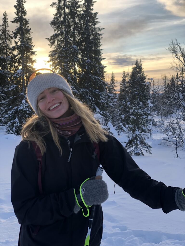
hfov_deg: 28.0
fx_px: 371
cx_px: 92
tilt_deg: -3.4
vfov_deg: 36.8
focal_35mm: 52
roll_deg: -1.9
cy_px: 123
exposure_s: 1/120
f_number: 2.4
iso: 16
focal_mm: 6
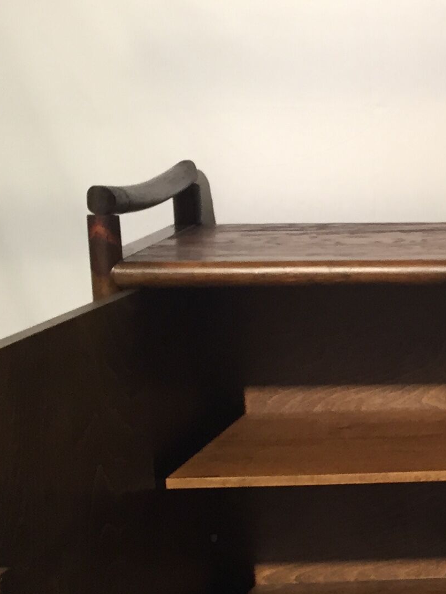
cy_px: 340
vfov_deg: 22.2
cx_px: 772
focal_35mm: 88
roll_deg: -0.5
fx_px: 1512
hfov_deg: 14.9
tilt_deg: -11.7
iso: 100
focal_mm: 4.15
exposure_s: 1/33
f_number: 2.2
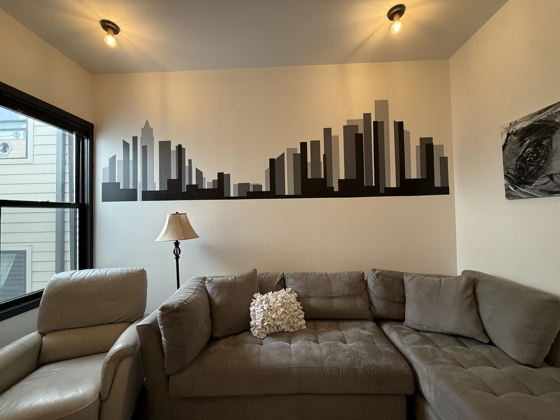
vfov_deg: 85.7
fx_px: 226
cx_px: 280
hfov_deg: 102.1
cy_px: 210
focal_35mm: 14
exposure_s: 1/120
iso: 250
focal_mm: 2.22
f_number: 2.2
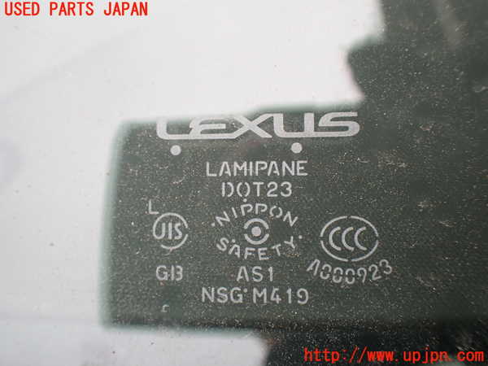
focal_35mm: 30
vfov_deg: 46.8
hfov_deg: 60.0
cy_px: 183
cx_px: 244
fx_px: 423
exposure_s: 1/160
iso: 100
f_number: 2.3
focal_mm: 5.4
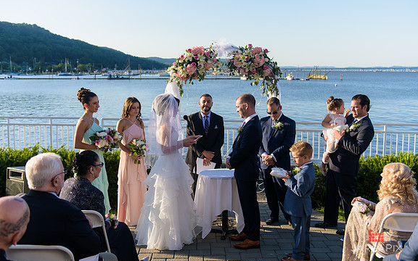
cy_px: 127
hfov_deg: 50.4
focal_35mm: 39
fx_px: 444
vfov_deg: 32.8
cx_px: 210
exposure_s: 1/1600
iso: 200
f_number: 3.2
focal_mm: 38
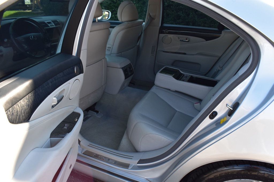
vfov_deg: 43.6
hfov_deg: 61.9
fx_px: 228
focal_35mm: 30
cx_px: 137
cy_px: 91
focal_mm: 20
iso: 400
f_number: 9
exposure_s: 1/100
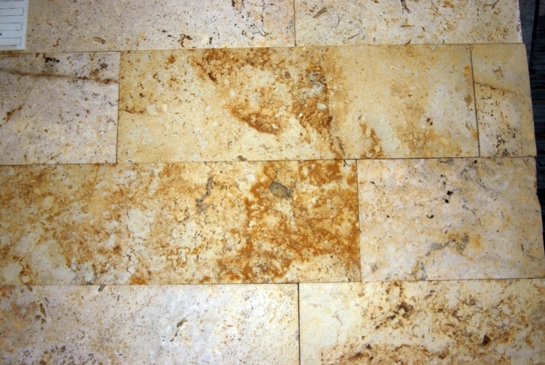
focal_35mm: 42
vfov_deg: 32.0
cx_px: 272
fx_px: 637
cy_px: 182
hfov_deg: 46.3
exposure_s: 1/60
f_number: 3.8
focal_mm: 28
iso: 100
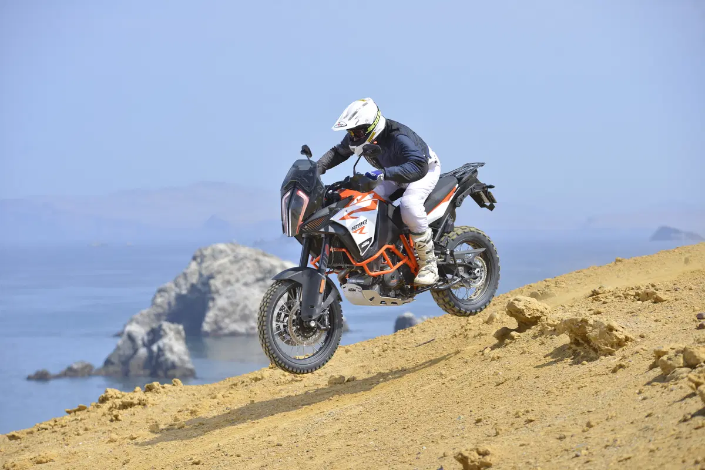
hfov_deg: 16.8
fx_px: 2389
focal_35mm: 122
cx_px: 352
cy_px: 235
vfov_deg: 11.2
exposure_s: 1/1250
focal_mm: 122
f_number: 5
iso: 200
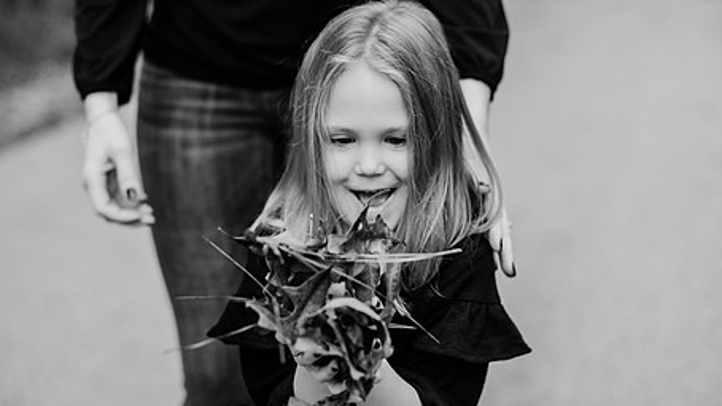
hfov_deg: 31.4
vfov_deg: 18.0
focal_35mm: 67
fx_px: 1282
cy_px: 170
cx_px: 369
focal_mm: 50
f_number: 2.2
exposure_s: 1/800
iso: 320
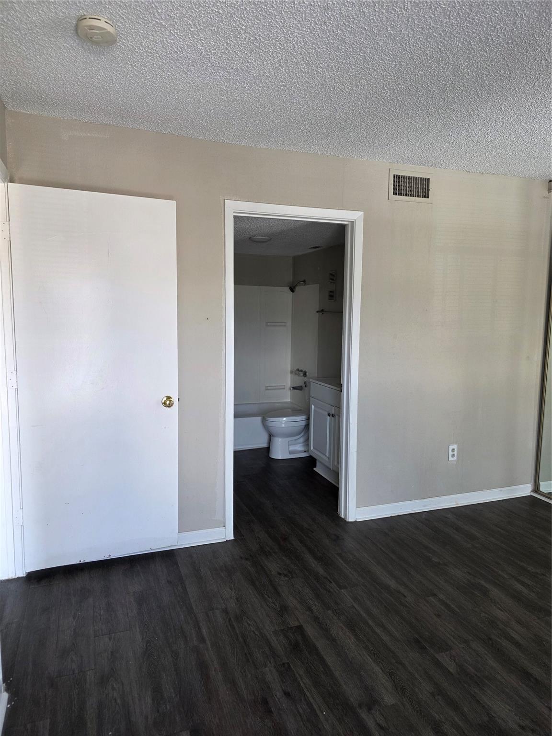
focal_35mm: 23
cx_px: 276
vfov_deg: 73.9
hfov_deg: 58.9
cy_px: 368
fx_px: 489
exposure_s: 1/180
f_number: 1.7
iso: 200
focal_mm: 6.3
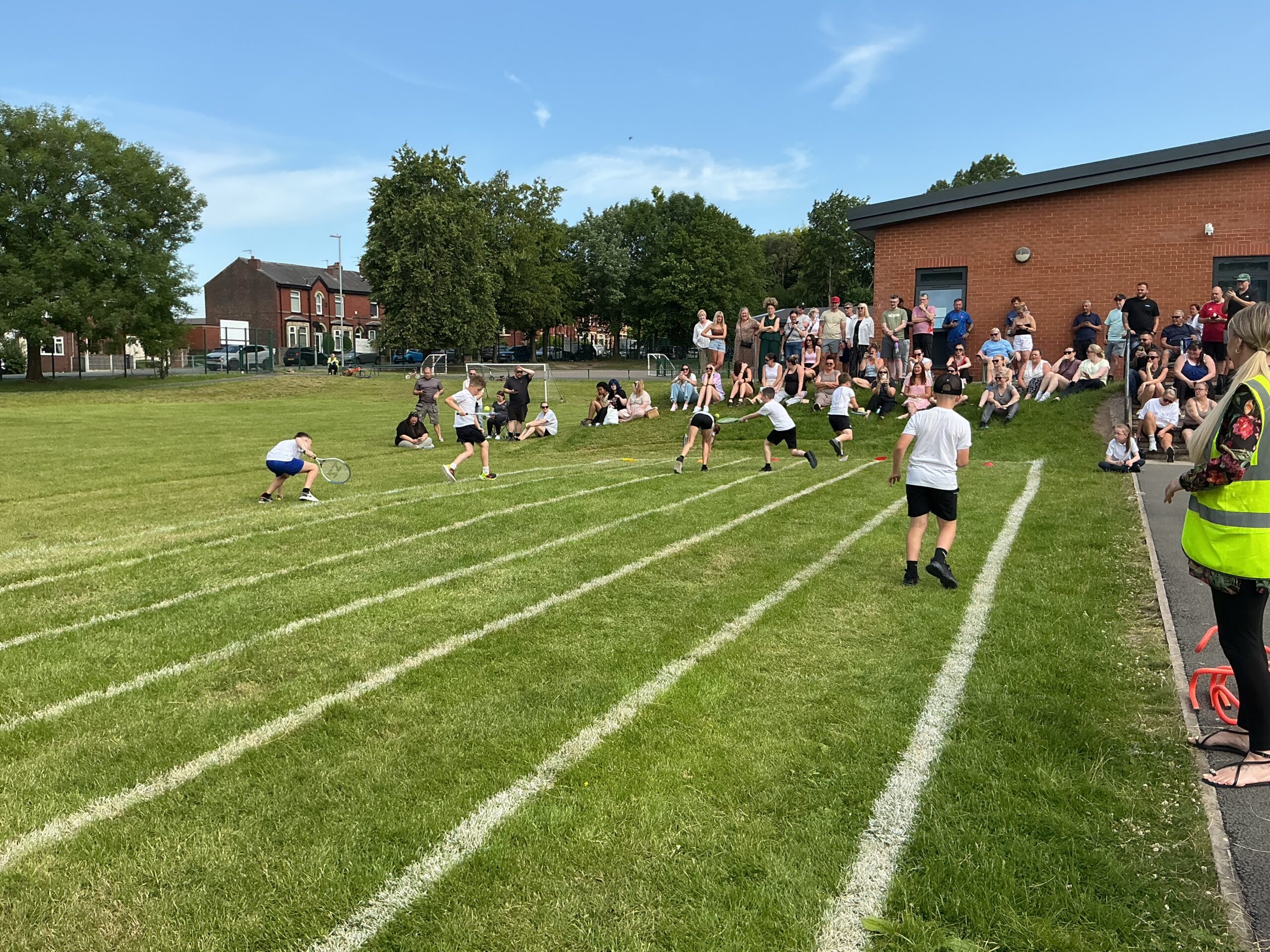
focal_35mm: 29
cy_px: 476
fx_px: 1064
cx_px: 635
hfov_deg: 61.7
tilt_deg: -6.5
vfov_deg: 48.2
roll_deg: +0.0
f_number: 1.8
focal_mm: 3
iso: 25
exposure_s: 1/1121
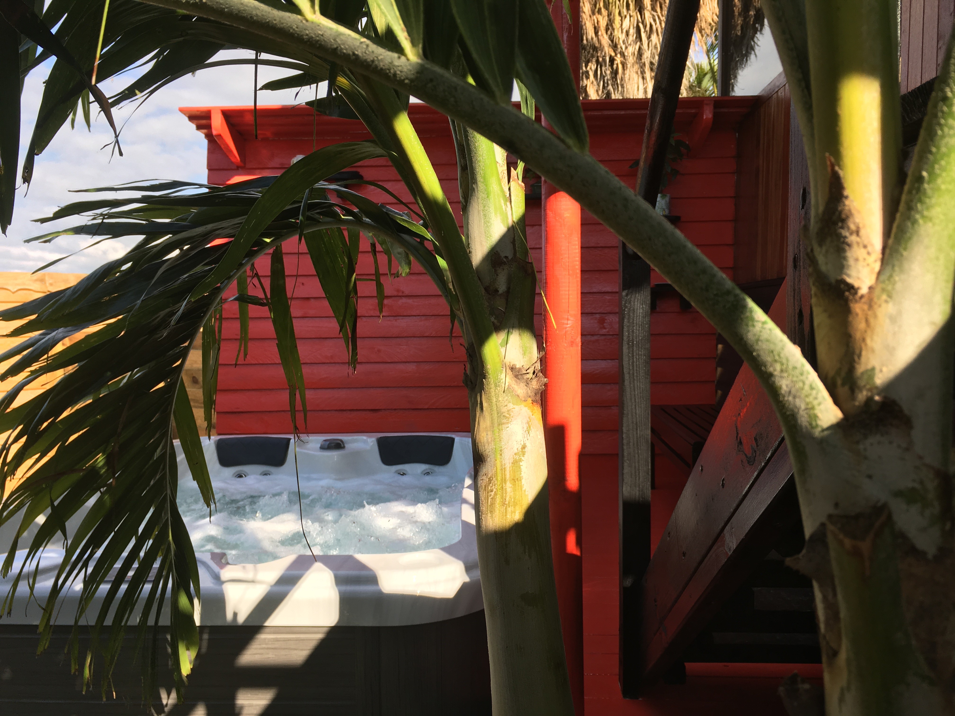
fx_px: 800
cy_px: 358
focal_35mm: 29
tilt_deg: -3.5
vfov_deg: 48.2
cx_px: 478
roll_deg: +1.2
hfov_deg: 61.7
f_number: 2.2
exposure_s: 1/582
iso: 25
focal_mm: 4.15
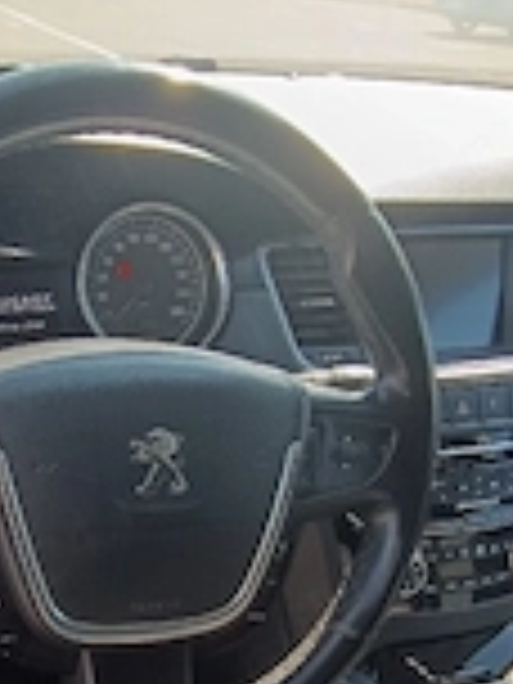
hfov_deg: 33.6
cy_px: 630
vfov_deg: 40.9
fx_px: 830
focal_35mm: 42
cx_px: 122
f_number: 2.2
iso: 50
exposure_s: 1/179
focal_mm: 1.66
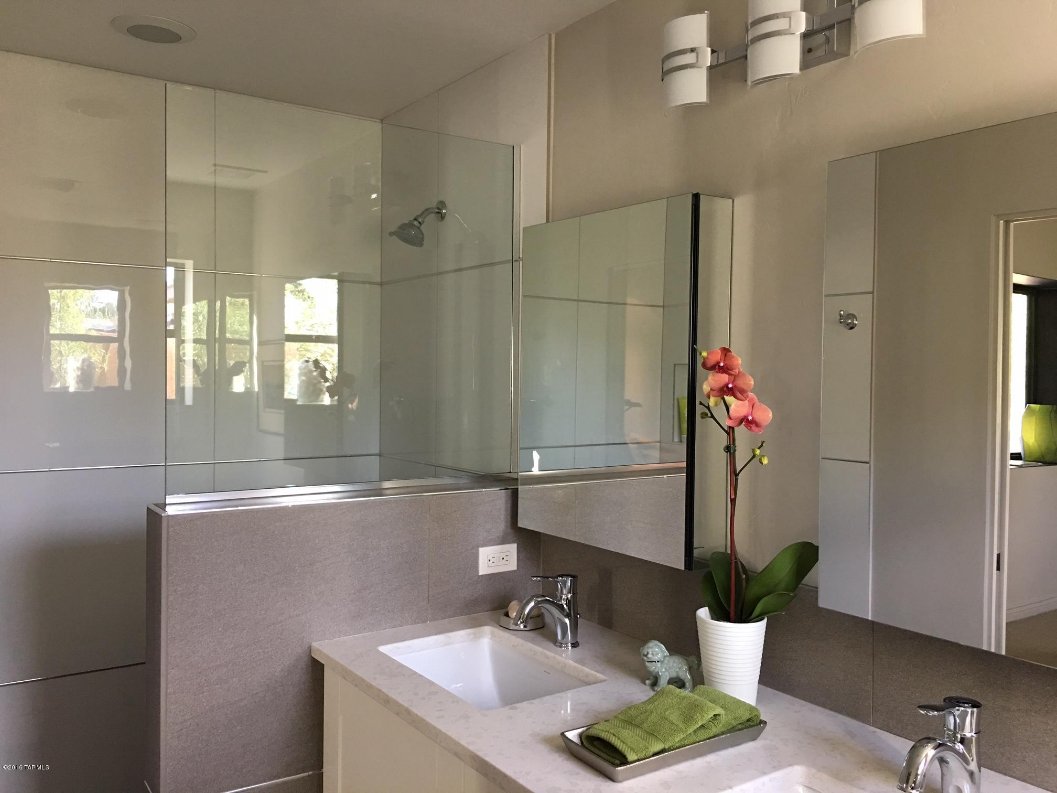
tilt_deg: -1.0
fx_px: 886
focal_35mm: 29
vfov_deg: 48.2
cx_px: 528
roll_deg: -1.1
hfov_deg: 61.7
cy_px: 396
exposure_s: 1/15
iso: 64
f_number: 2.2
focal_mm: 4.15
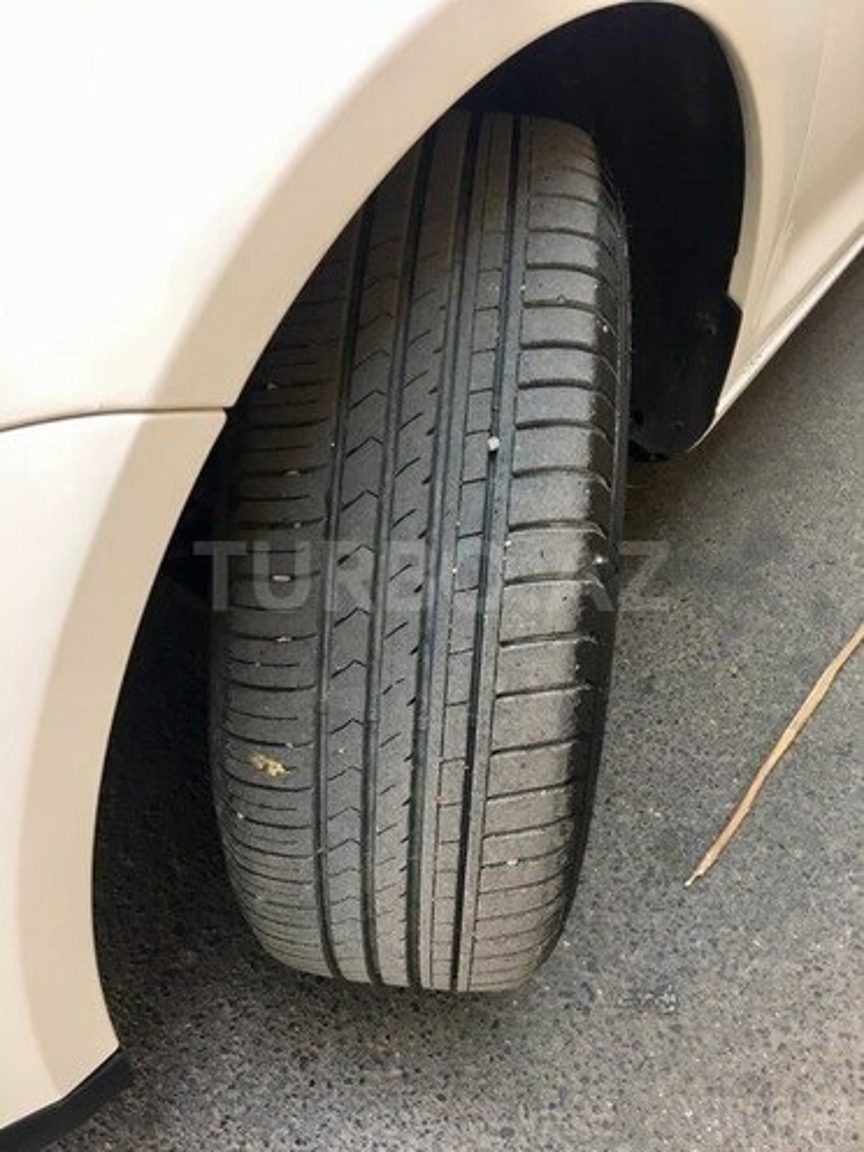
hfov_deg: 48.2
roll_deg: +2.6
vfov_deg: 61.7
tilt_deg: -41.9
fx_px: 965
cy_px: 576
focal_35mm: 29
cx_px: 432
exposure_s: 1/33
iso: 25
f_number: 2.2
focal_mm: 4.15
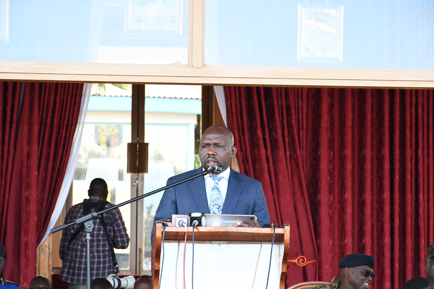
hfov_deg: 13.7
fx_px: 1808
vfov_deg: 9.1
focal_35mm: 150
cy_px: 144
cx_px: 217
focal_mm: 100
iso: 800
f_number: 8
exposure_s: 1/100
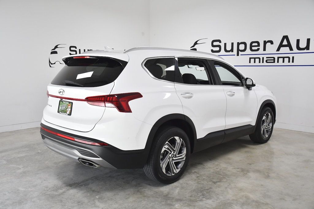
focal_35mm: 33
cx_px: 157
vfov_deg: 40.0
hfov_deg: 57.2
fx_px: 288
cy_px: 104
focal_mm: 22
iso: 1250
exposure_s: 1/1250
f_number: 4
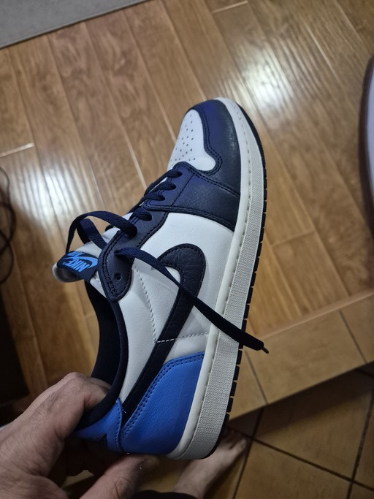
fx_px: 331
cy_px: 250
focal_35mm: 23
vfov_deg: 73.9
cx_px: 187
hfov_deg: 58.9
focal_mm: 5.4
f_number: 1.8
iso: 1600
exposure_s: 1/100
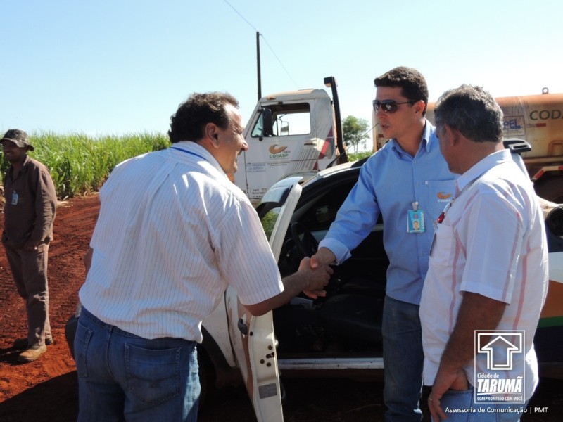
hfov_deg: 46.8
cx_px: 282
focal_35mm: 40
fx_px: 651
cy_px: 211
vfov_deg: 36.0
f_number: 3.3
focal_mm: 7.1
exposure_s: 1/640
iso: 100
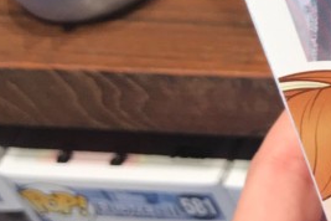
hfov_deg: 14.1
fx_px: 1204
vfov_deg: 10.4
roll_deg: +13.2
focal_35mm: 131
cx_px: 574
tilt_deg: -41.0
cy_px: 4
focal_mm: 3.99
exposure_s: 1/60
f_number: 1.8
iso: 25
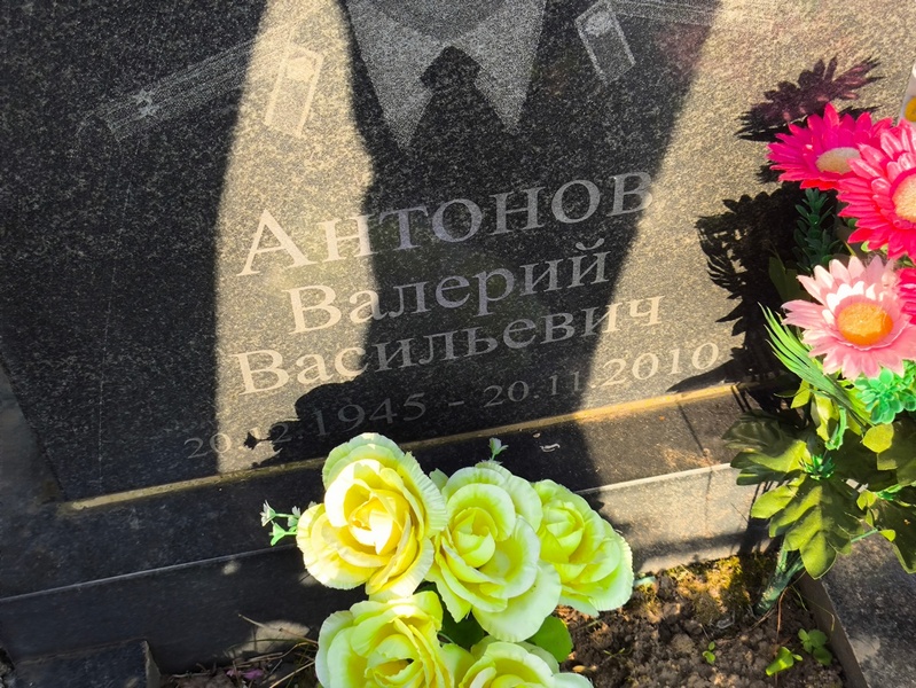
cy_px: 344
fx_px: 1324
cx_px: 458
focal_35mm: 50
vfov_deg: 29.1
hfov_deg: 38.2
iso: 50
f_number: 1.7
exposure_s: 1/309
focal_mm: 4.71
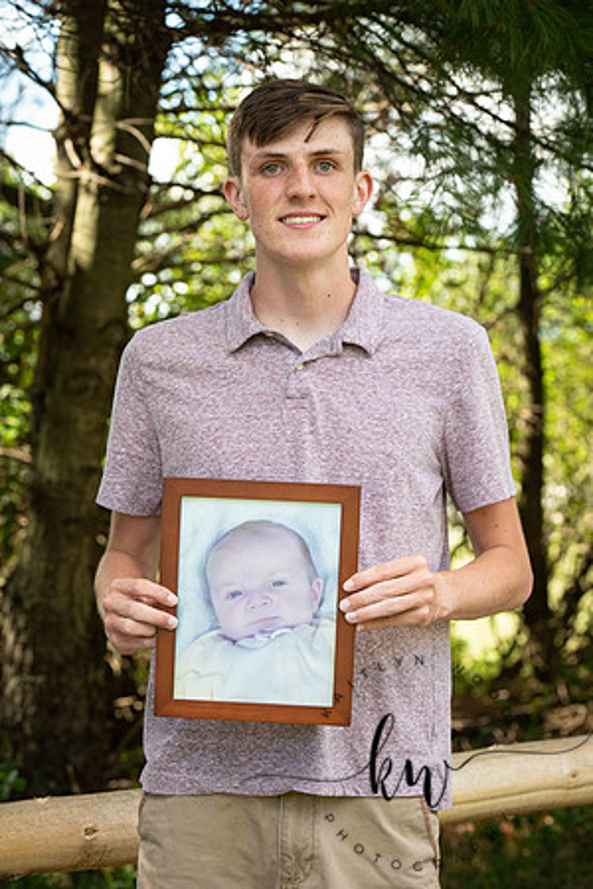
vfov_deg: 20.0
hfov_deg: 13.4
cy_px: 444
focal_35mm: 102
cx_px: 296
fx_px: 2520
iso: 400
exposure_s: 1/200
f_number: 6.3
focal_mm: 102
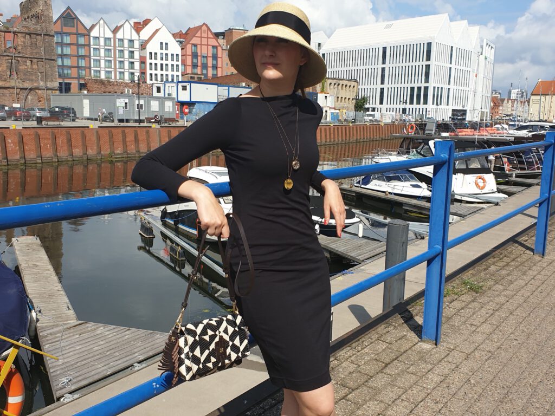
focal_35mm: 26
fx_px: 417
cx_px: 278
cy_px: 208
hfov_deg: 67.3
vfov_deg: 53.1
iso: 50
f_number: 2.4
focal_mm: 4.3
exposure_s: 1/1678
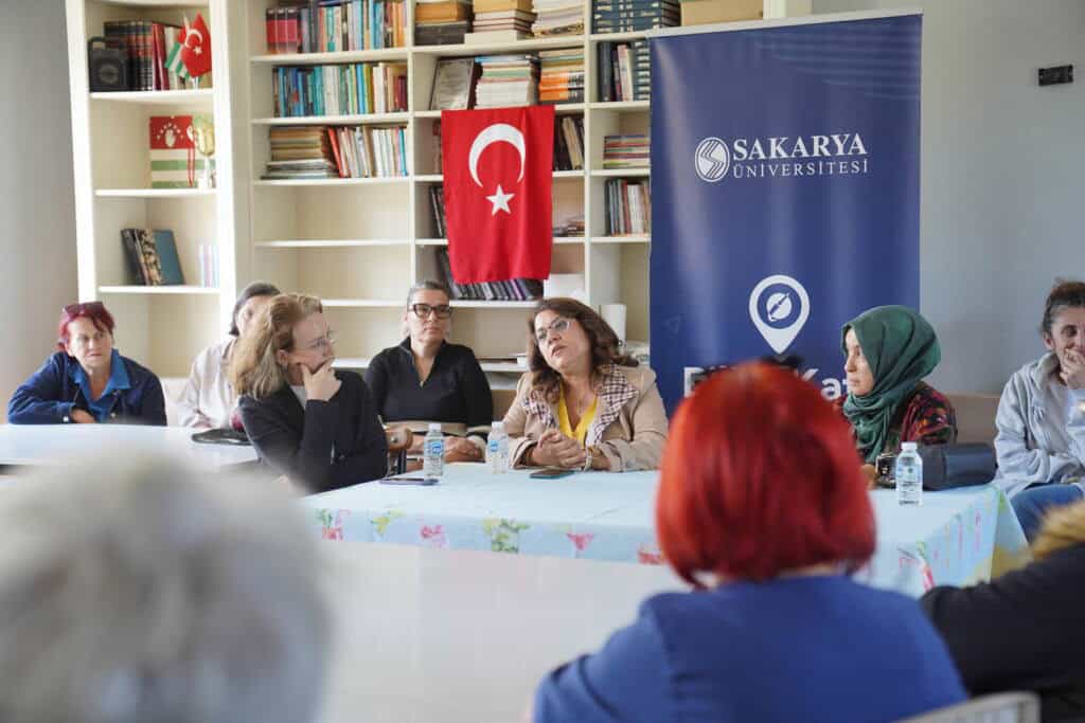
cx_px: 542
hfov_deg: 35.0
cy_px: 362
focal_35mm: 57
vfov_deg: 23.8
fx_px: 1718
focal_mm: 57
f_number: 2.8
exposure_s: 1/200
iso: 1000
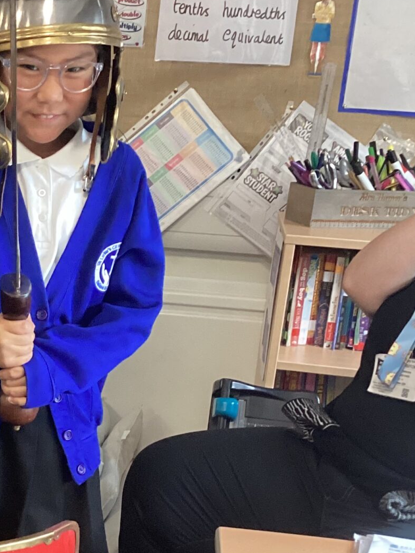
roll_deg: -2.2
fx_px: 1215
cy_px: 399
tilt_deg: -17.4
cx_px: -86
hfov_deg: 18.4
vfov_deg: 25.4
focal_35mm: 76
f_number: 2.4
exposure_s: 1/60
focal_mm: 3.3
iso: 320
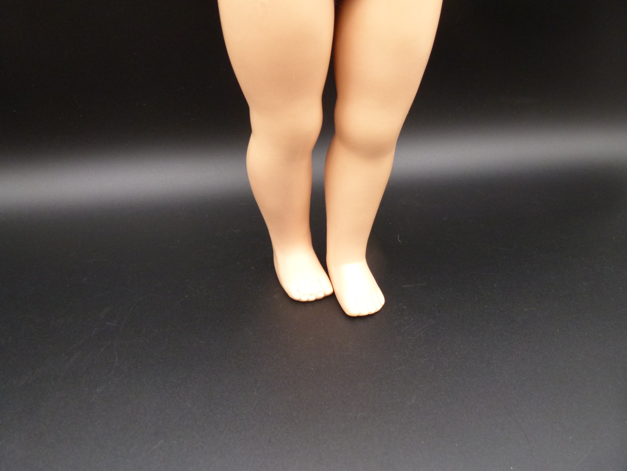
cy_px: 236
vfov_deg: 54.9
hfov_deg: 69.4
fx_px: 453
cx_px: 314
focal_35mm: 25
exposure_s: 1/60
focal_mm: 4.5
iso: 200
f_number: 2.8
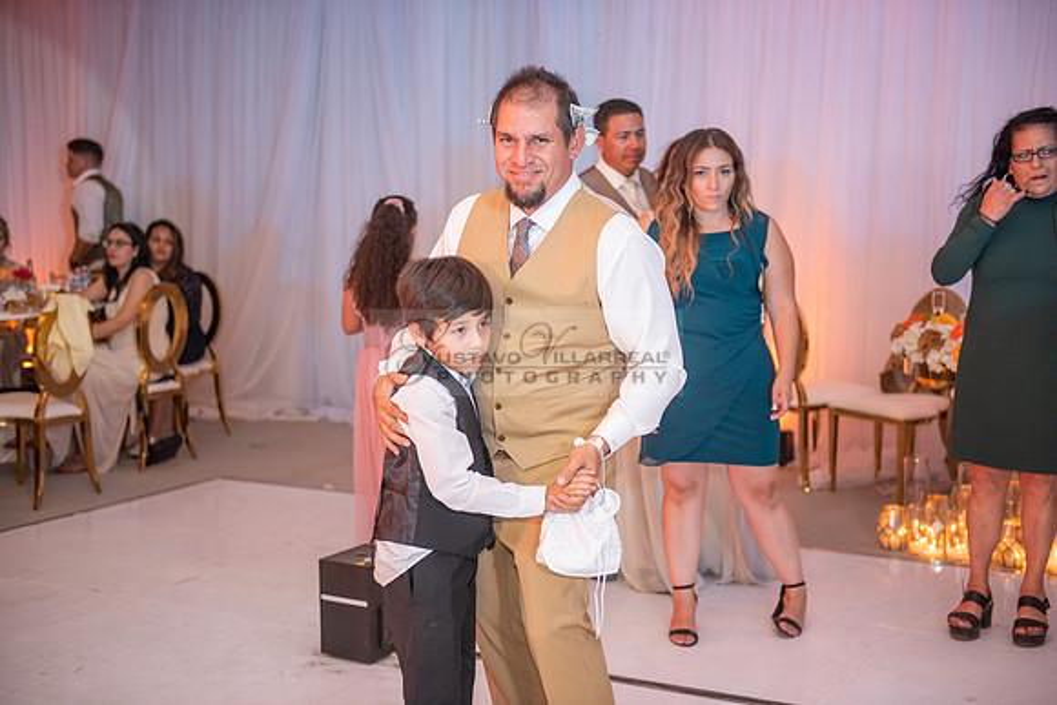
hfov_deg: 38.2
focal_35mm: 52
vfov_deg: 26.0
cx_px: 528
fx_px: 1527
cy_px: 352
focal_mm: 52
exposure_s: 1/160
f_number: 2.8
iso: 1000
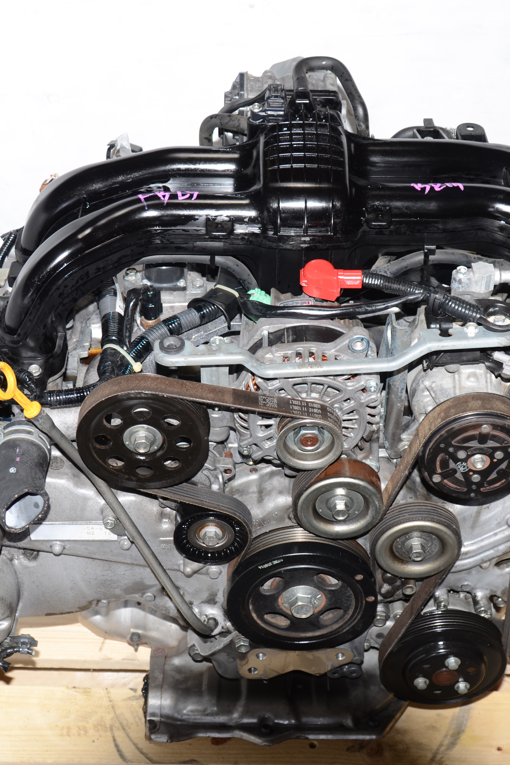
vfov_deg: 36.2
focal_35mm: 55
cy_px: 385
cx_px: 290
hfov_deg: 24.6
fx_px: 1169
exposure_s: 1/60
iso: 100
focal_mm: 24
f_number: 4.5
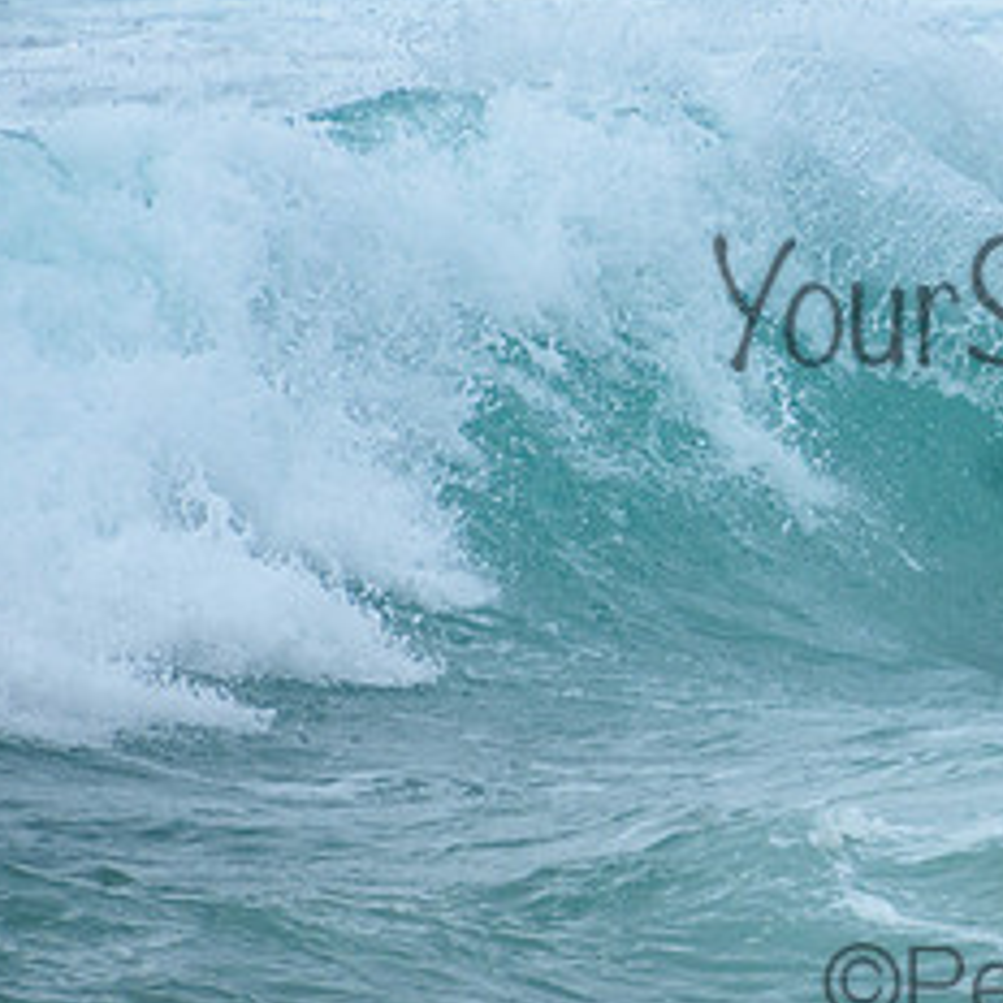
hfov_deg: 1.4
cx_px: 1159
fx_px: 41764
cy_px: 266
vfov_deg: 1.4
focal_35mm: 1274
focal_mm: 400
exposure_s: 1/2000
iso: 560
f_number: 5.6
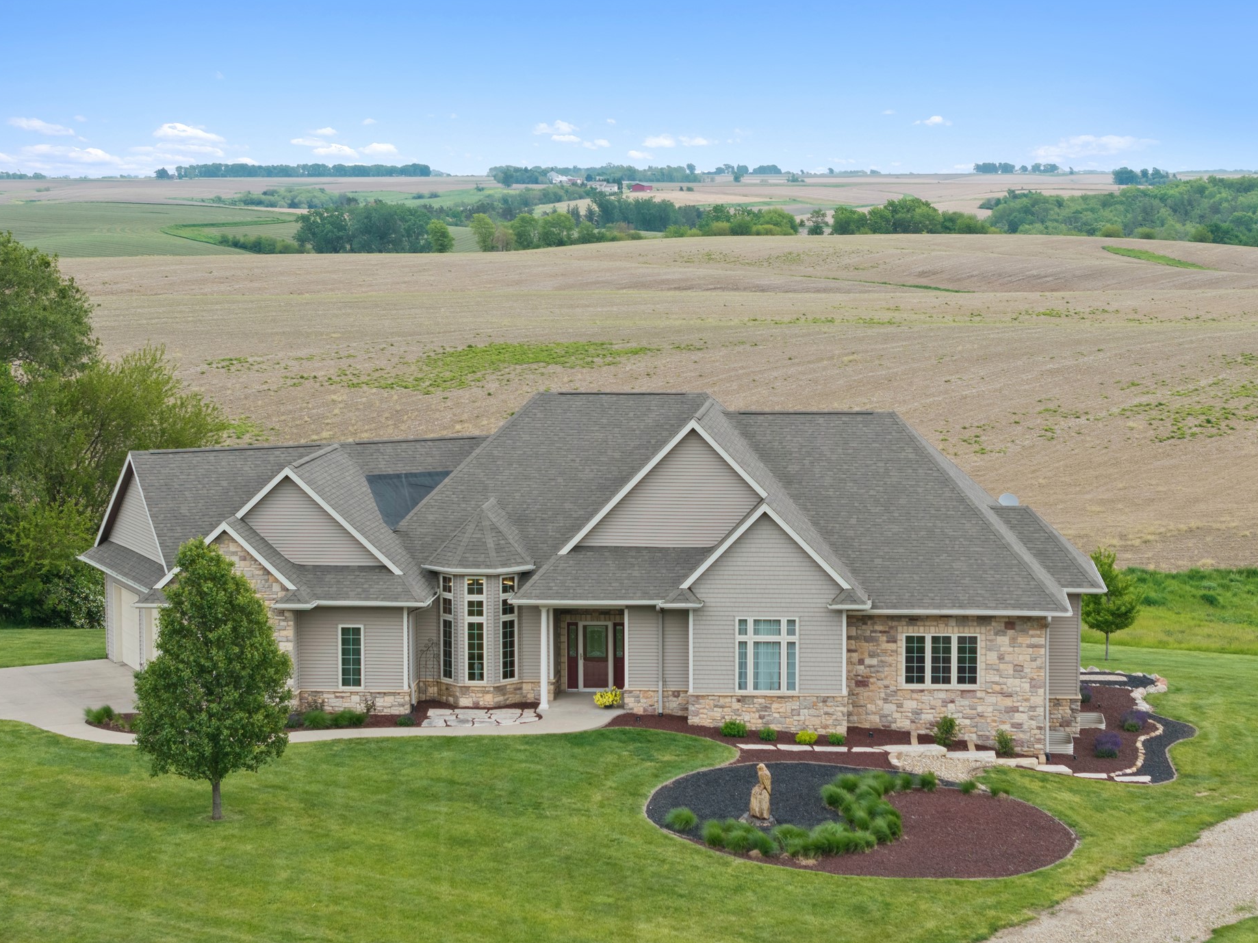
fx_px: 2834
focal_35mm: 78
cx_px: 638
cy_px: 508
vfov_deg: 18.9
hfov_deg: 25.0
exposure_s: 1/1250
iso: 170
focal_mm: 19.4
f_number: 2.8
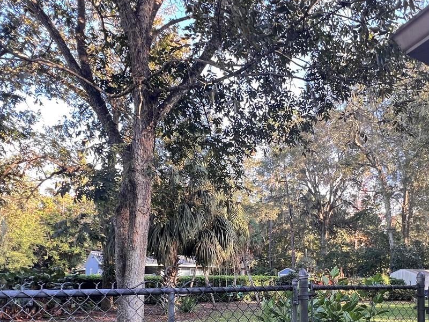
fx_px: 322
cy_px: 272
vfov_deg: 49.0
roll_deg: -2.2
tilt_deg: -0.7
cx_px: 264
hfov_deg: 66.4
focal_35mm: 26
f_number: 1.8
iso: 50
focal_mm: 1.57
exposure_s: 1/99
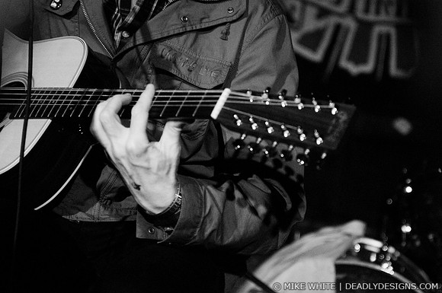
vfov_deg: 13.0
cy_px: 146
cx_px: 221
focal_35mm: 105
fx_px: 1287
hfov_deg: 19.5
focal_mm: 70
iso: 1600
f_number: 2.8
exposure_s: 1/60
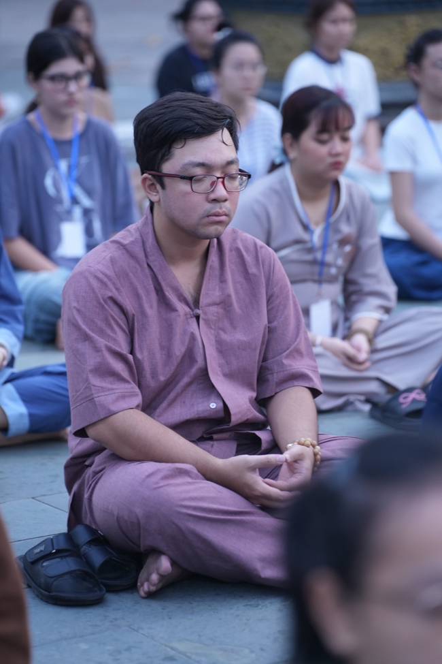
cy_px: 332
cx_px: 221
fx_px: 2320
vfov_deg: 16.3
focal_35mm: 126
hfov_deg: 10.9
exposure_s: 1/125
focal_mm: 126
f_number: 3.2
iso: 1250
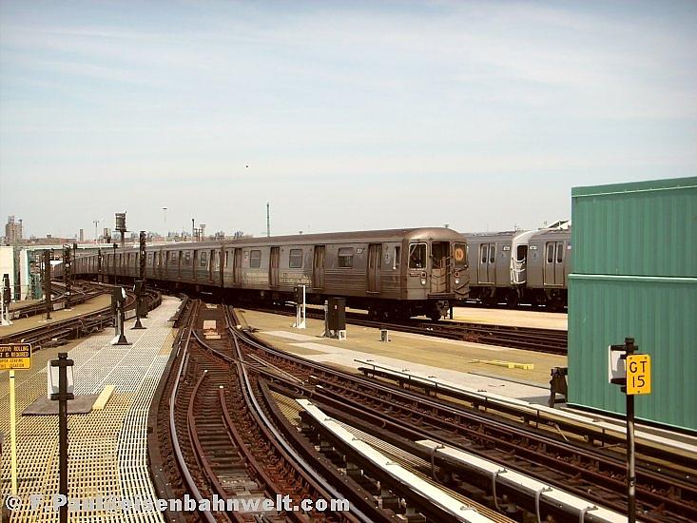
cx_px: 348
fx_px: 1047
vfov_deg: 28.0
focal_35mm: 52
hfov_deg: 36.8
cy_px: 262
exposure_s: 1/750
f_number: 3.6
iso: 50
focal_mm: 8.6
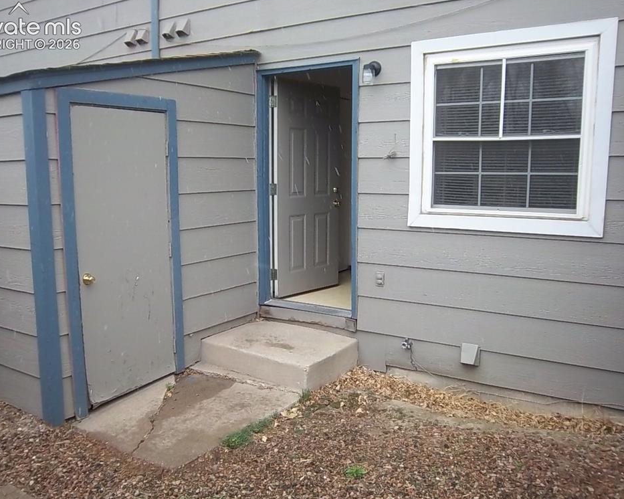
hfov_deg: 58.7
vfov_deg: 48.5
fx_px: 554
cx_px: 293
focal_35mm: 30
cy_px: 247
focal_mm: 5.1
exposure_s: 1/125
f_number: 3.5
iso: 64
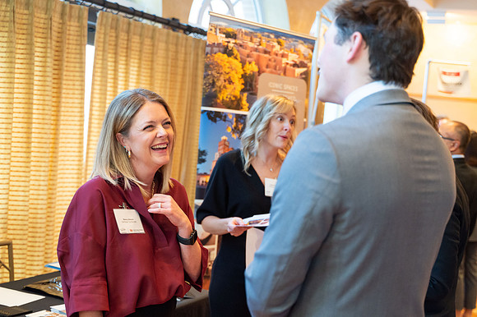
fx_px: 715
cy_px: 159
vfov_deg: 25.0
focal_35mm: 54
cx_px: 250
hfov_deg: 36.9
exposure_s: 1/125
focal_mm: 48
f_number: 2.8
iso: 2500
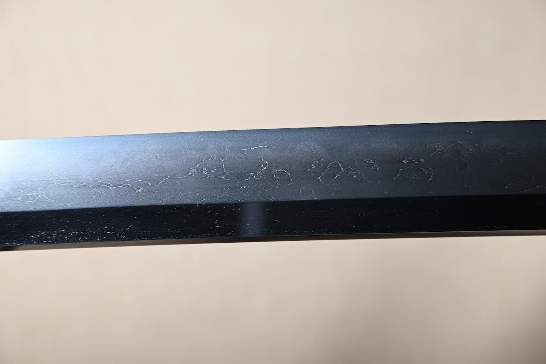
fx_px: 1092
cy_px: 182
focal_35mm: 72
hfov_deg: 28.1
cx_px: 273
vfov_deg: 18.9
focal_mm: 48
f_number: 4.8
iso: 100
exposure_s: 1
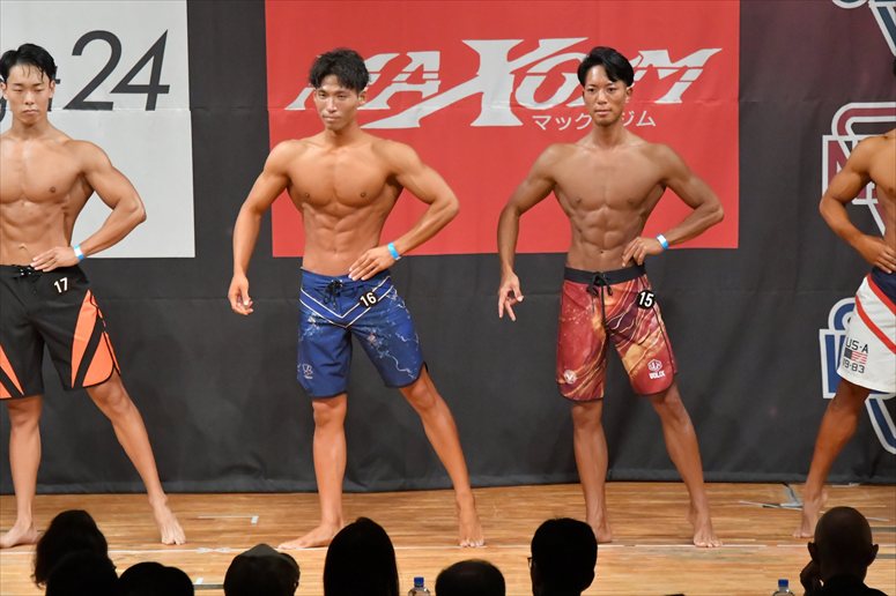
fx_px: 6344
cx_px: 448
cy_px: 298
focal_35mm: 255
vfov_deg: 5.4
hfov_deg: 8.1
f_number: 5.6
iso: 10000
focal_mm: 170
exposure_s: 1/400
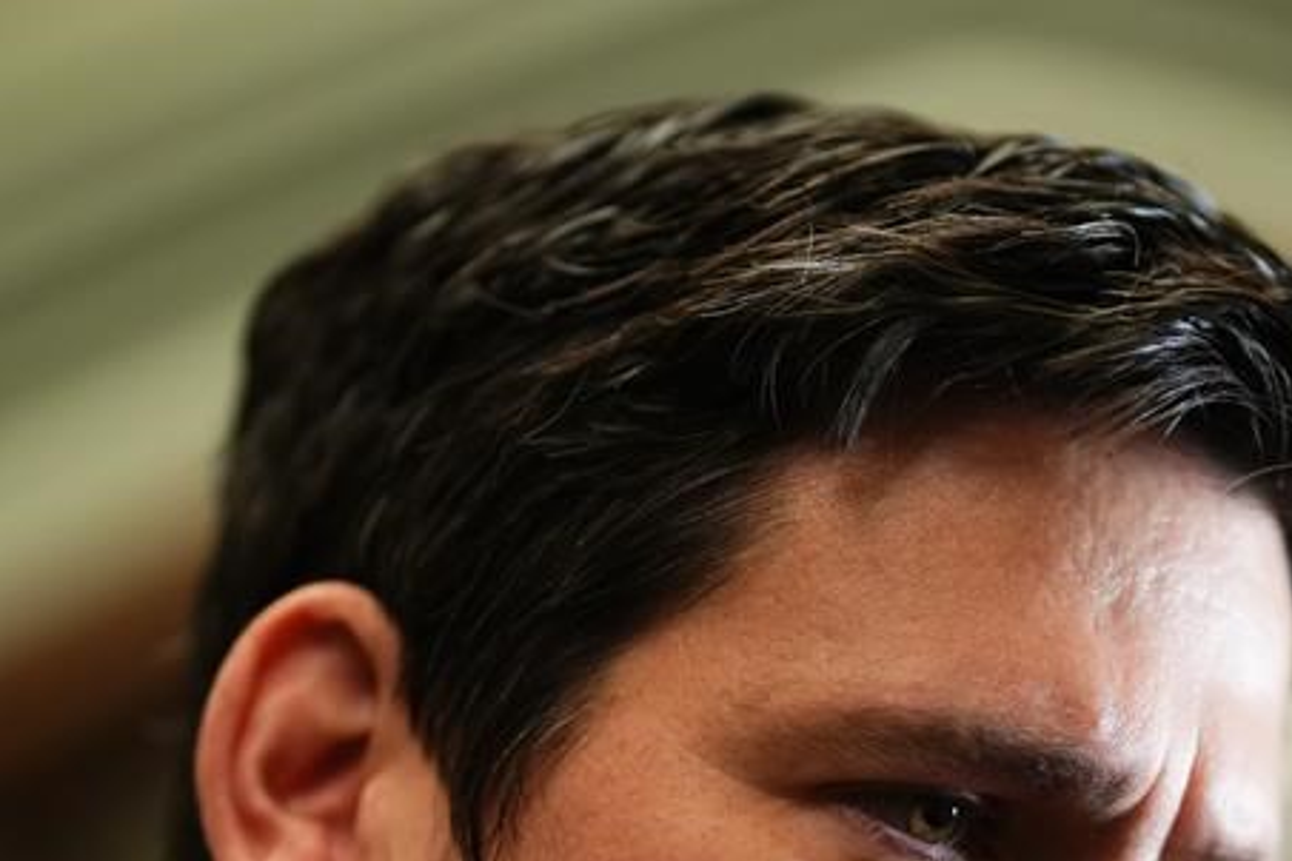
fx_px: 4055
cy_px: 925
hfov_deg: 18.1
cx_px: 816
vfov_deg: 11.9
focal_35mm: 113
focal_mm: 50
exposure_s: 1/250
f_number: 1.2
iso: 800
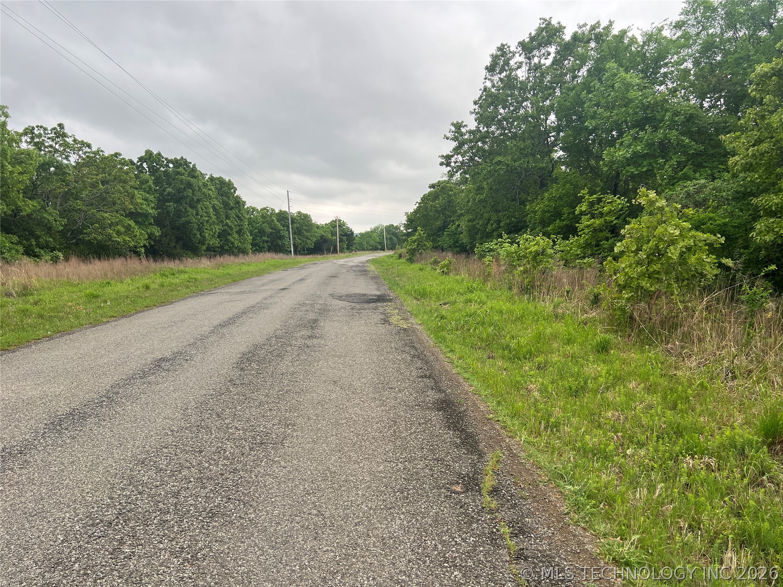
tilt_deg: -5.2
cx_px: 392
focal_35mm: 26
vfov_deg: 53.1
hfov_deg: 67.3
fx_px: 588
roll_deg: +0.8
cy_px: 294
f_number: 1.5
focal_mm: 5.7
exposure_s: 1/646
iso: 50
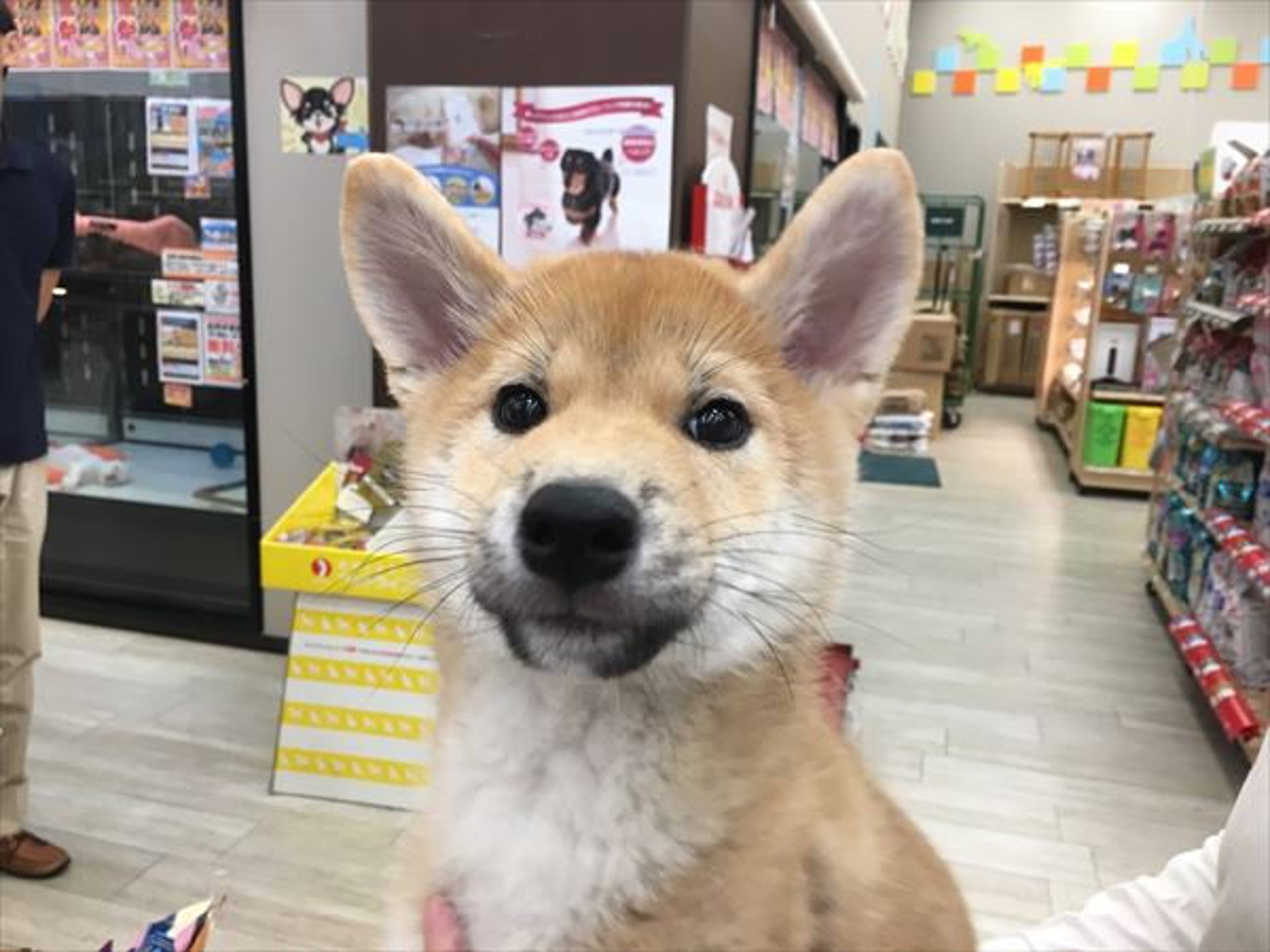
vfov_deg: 48.2
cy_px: 476
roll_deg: -2.4
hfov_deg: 61.7
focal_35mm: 29
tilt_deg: -13.6
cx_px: 635
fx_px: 1064
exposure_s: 1/30
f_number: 2.2
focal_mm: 4.15
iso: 32
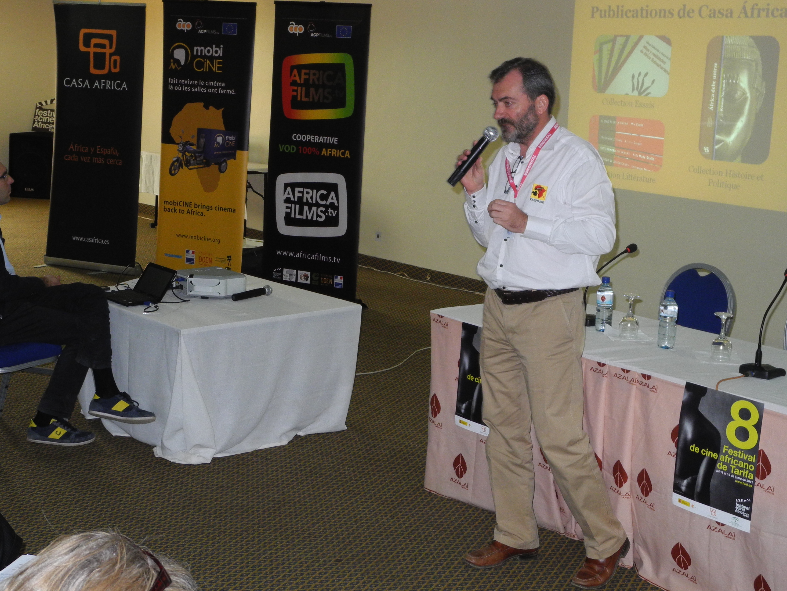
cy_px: 231
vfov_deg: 26.0
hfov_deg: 34.3
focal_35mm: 56
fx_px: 1273
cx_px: 376
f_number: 3.2
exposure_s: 1/30
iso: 299
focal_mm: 9.7
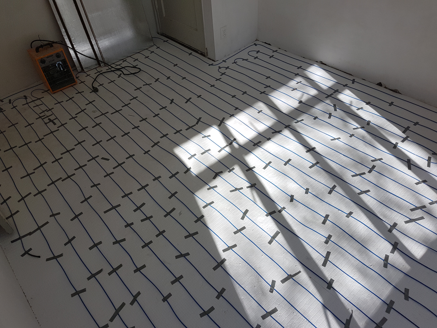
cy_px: 164
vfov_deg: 53.1
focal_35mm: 26
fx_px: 328
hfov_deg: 67.3
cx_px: 218
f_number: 1.7
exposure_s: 1/1476
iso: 40
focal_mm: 4.2
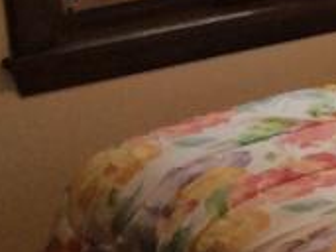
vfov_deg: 7.6
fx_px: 1862
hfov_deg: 9.1
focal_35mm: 192
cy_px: -85
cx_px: 867
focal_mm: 3.3
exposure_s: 1/24
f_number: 2.4
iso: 50
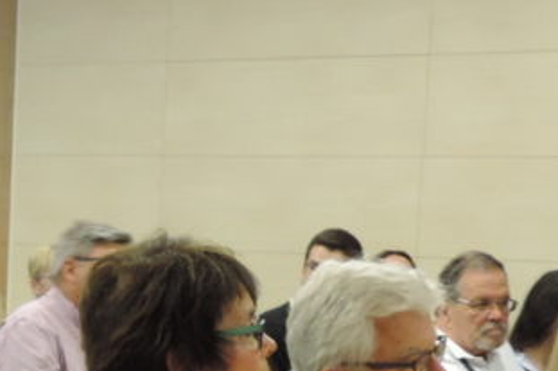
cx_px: -151
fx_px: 2122
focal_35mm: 137
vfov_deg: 9.6
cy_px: 613
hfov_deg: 14.4
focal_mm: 7.1
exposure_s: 1/13
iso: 400
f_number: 3.3
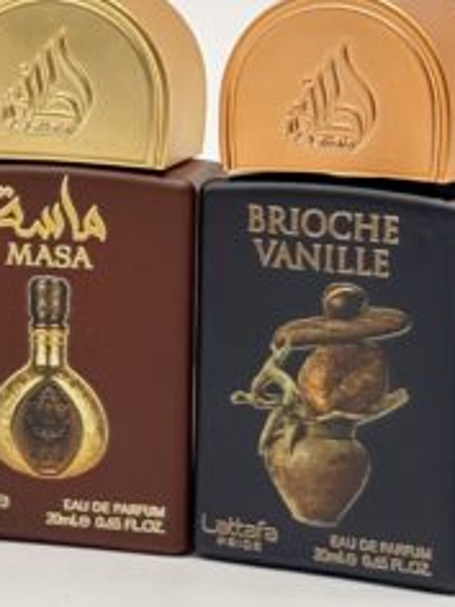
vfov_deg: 8.8
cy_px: 327
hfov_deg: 6.5
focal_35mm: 226
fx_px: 3961
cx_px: -177
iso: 50
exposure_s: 1/273
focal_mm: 5.96
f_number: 1.6
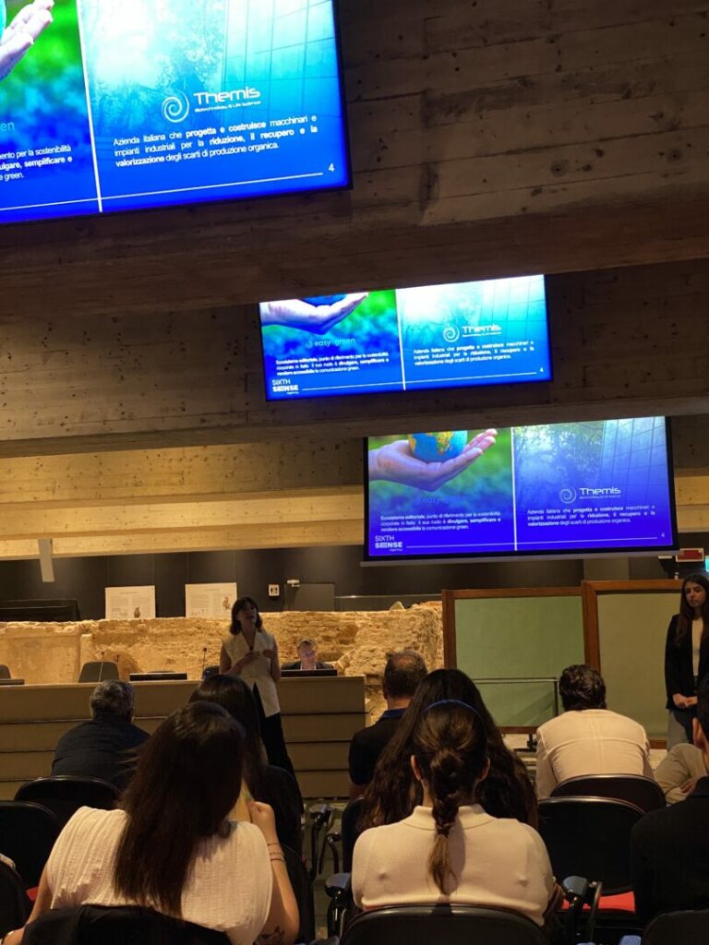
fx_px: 1420
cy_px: 472
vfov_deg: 36.8
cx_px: 354
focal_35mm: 52
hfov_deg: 28.0
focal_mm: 6
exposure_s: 1/55
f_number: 2
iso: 125
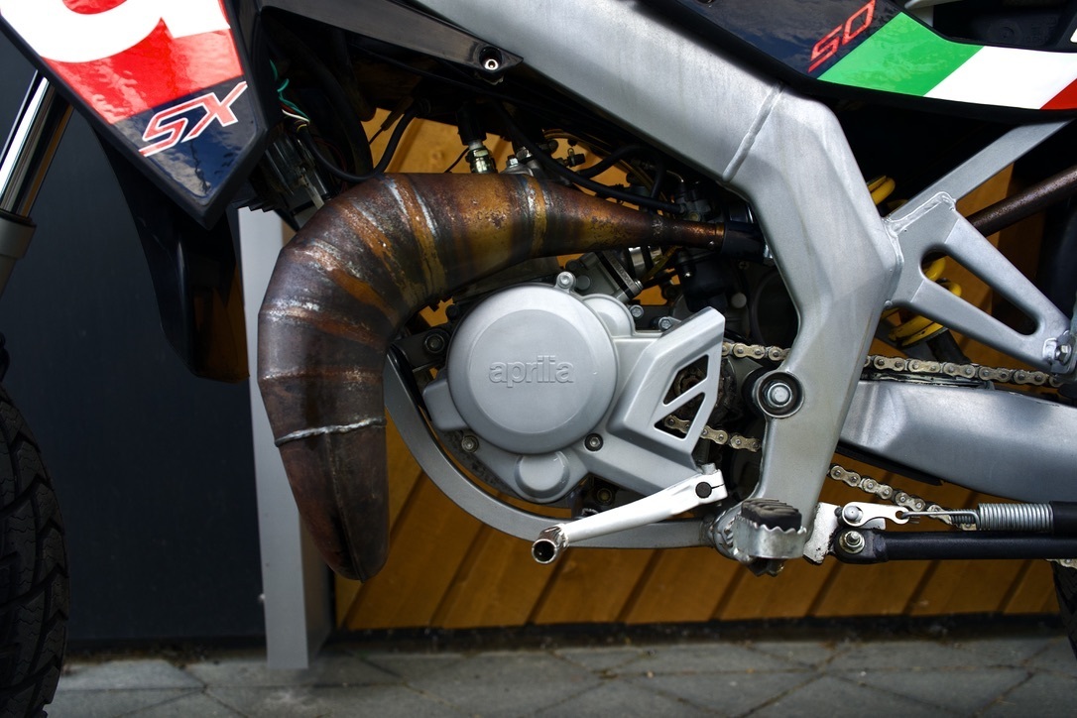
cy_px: 359
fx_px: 1017
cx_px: 538
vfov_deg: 38.9
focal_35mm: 34
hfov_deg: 55.8
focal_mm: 34
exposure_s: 1/160
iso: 400
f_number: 4
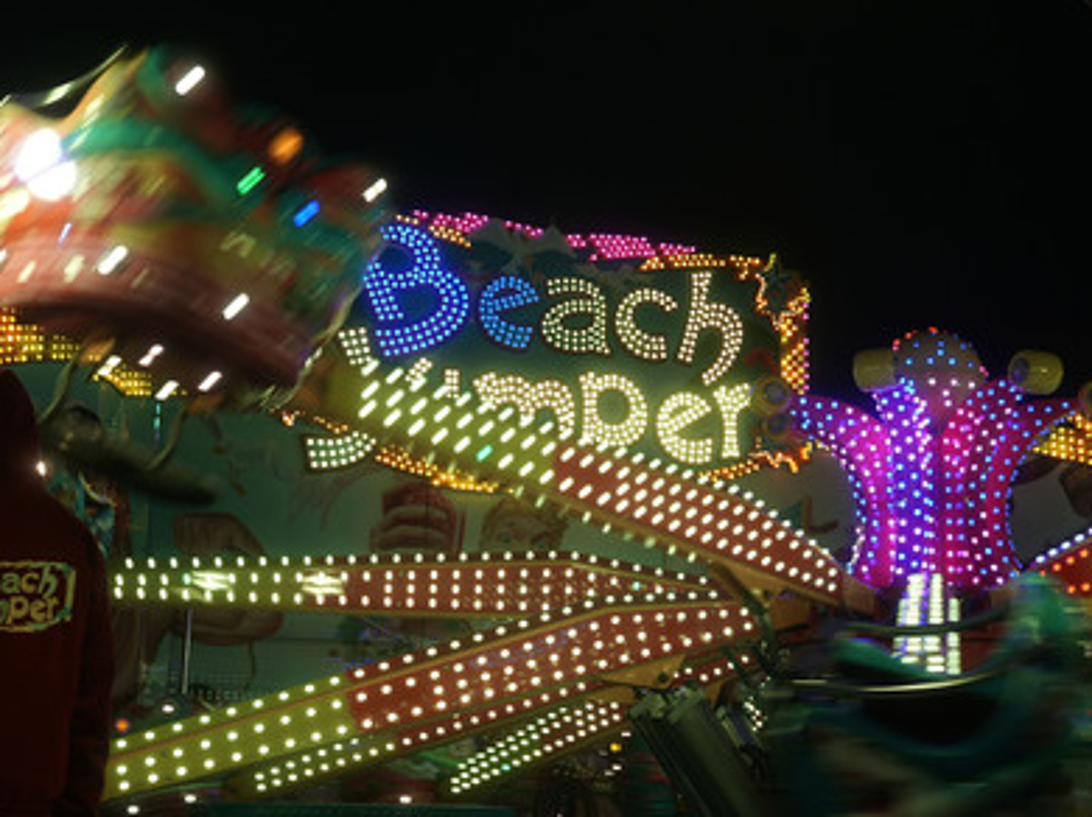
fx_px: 1576
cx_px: 547
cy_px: 408
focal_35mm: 50
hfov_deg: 38.2
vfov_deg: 29.1
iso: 640
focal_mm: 30
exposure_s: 1/80
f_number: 10
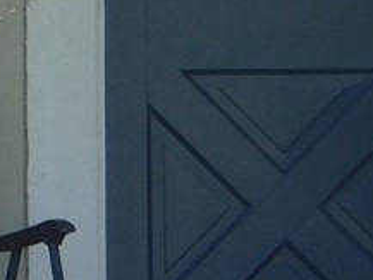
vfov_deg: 1.5
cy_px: 65
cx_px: 385
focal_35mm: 986
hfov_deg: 2.0
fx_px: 10630
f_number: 5
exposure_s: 1/200
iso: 125
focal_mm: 23.7
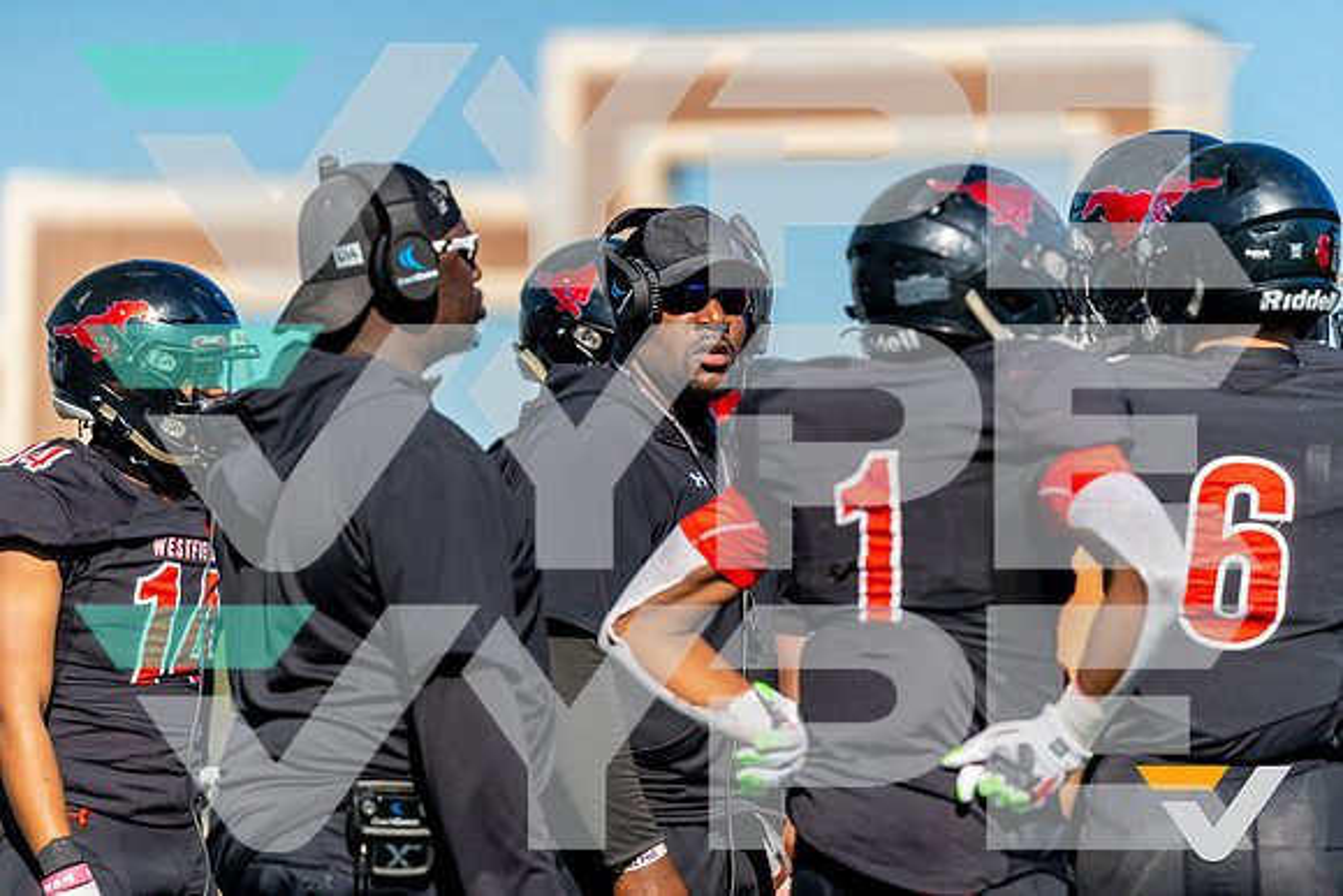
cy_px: 448
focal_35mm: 200
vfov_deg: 6.9
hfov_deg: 10.3
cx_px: 672
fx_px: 7463
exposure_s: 1/3200
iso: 400
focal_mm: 200
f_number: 3.2
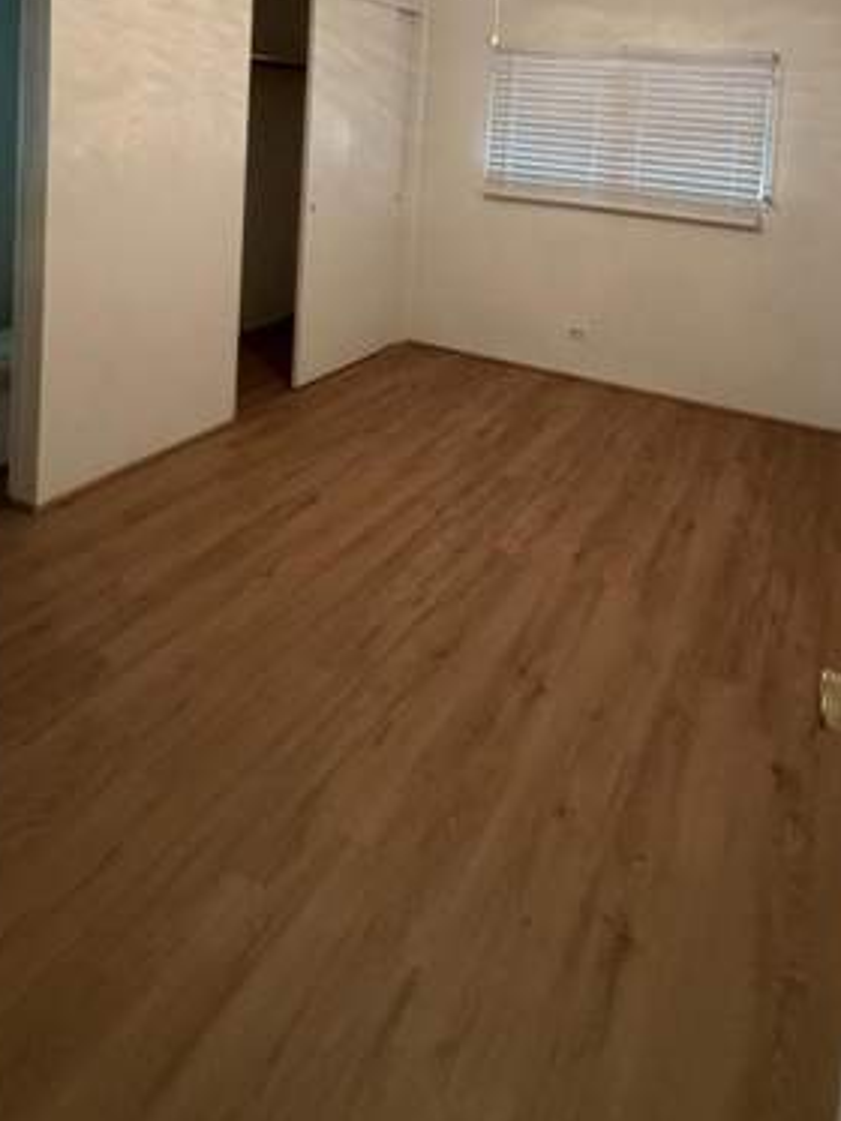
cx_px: 532
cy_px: 168
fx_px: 777
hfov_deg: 56.1
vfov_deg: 63.0
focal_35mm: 24
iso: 500
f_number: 2.2
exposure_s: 1/60
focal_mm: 2.22
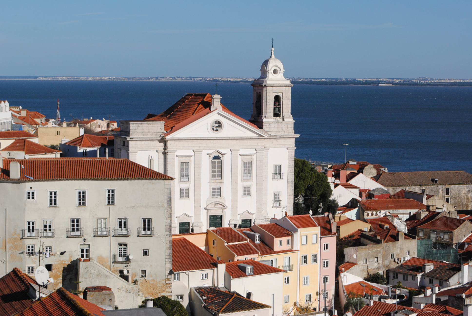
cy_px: 158
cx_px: 236
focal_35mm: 82
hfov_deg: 24.6
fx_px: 1083
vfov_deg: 16.6
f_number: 10
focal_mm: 55
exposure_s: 1/1250
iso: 400
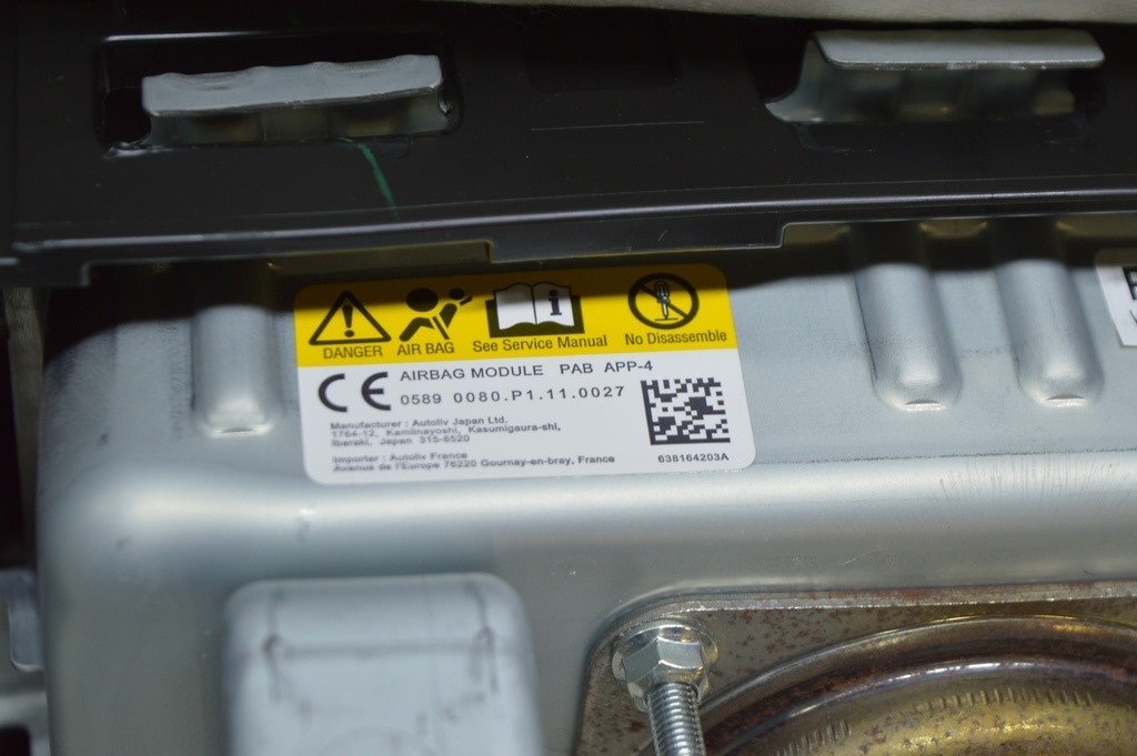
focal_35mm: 82
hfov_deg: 24.6
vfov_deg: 16.5
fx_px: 2603
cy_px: 378
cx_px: 568
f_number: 5.6
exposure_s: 1/40
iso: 400
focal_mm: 55
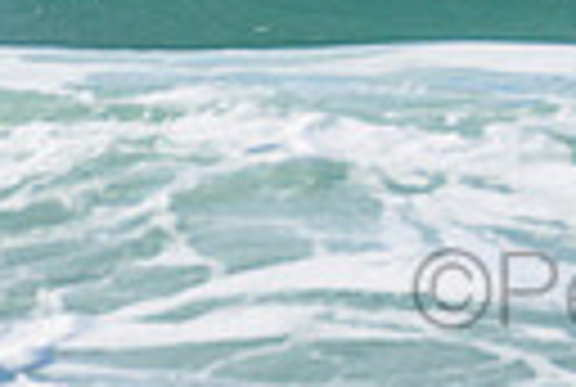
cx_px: 760
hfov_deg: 0.6
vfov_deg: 0.4
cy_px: -457
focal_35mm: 3394
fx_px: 54431
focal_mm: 500
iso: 400
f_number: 5.6
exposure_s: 1/2000
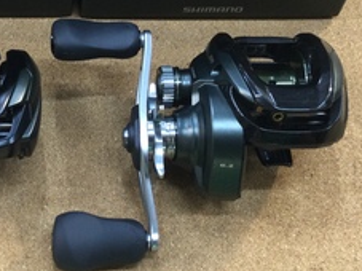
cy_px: 92
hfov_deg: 23.3
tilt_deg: -58.0
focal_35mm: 82
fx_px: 857
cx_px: 40
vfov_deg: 17.9
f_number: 2.4
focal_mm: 3.3
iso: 64
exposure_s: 1/30
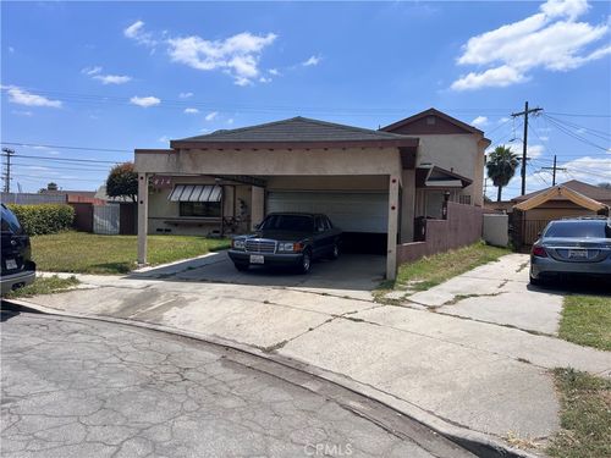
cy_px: 229
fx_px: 459
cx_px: 306
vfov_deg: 53.1
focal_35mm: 26
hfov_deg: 67.3
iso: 50
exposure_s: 1/5882
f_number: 1.5
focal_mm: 5.7
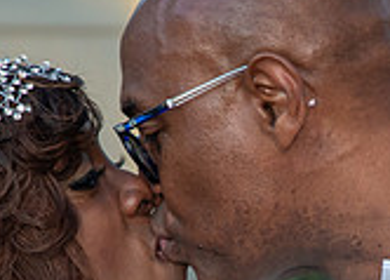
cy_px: 322
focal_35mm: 427
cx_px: 306
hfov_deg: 4.7
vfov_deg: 3.4
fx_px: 4735
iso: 400
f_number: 5
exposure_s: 1/250
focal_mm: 75
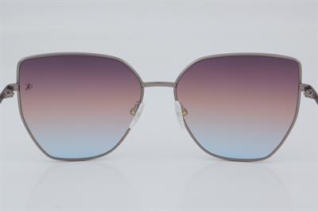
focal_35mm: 82
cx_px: 159
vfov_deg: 16.5
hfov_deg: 24.6
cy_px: 106
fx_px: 728
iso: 100
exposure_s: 1/4
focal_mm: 55
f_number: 32
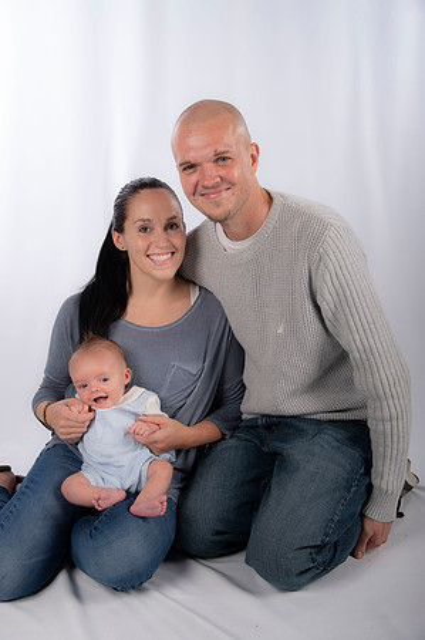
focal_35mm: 44
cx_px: 212
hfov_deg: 30.4
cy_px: 320
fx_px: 781
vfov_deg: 44.5
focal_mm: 44
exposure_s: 1/200
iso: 100
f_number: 5.6
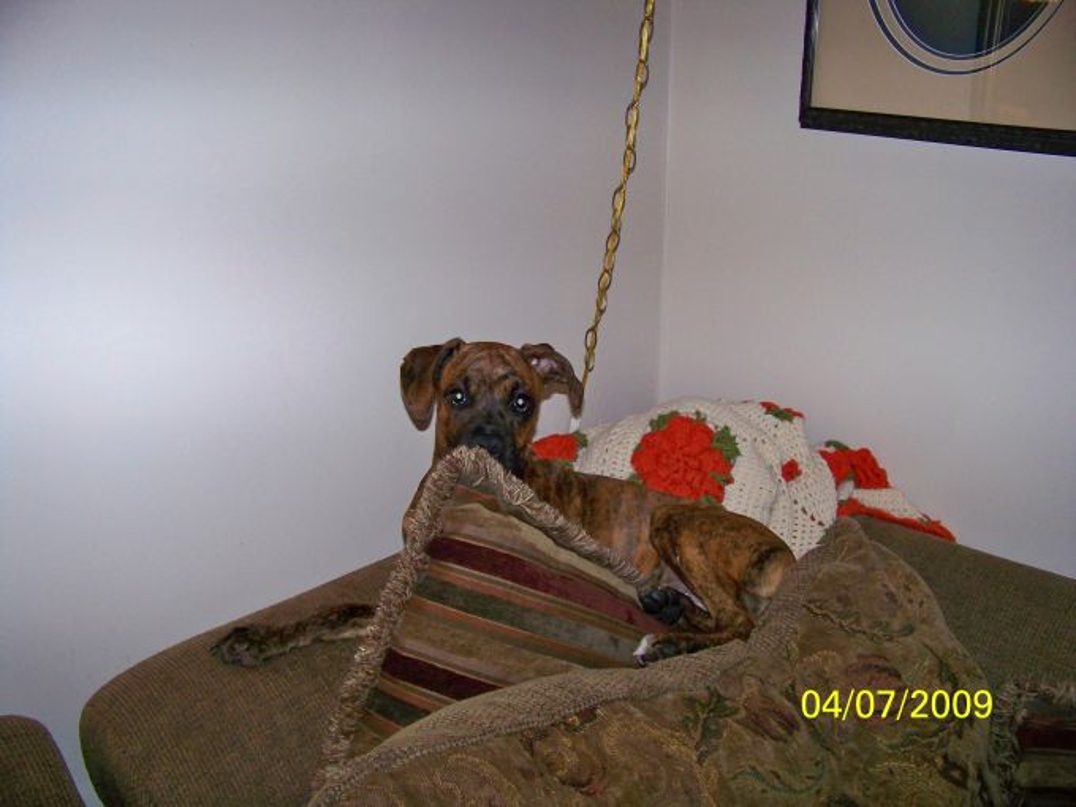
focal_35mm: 33
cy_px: 404
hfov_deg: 55.4
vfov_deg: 42.9
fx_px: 1026
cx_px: 538
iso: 200
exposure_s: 1/30
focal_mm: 5.85
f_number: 2.8
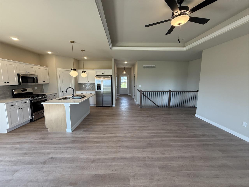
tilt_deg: -6.6
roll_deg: -0.6
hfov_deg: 102.1
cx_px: 124
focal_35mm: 14
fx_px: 101
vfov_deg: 85.7
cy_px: 94
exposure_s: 1/120
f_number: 2.2
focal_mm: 2.22
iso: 100
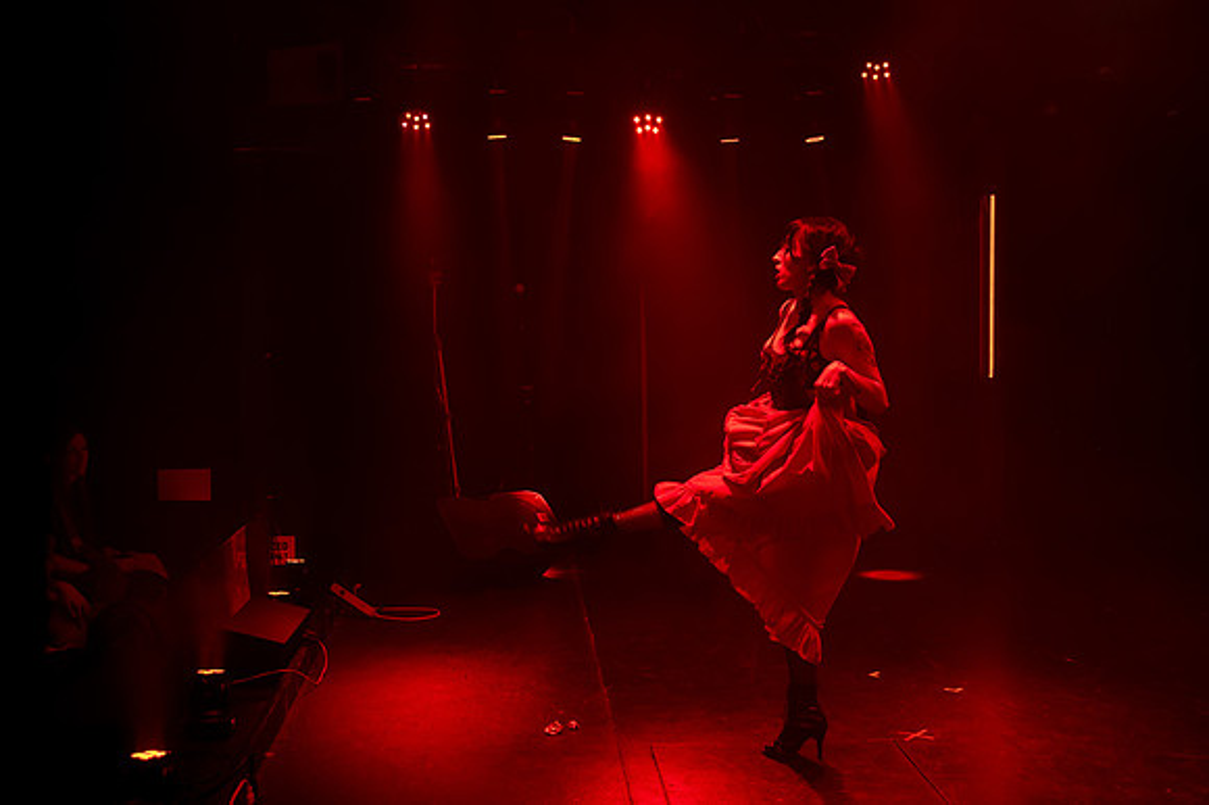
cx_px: 605
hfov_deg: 39.9
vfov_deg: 27.2
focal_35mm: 50
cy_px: 358
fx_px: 1665
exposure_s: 1/200
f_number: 4
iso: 3200
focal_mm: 44
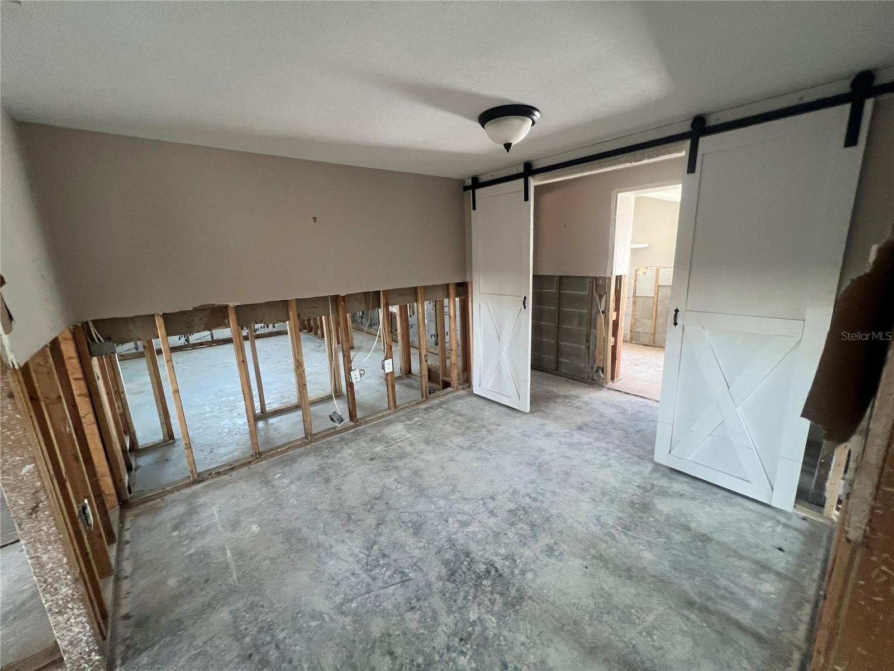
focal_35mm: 13
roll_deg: +0.9
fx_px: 336
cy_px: 336
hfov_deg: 106.2
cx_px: 447
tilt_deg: -12.8
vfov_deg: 89.9
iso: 320
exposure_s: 1/60
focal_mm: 1.57
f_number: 1.8
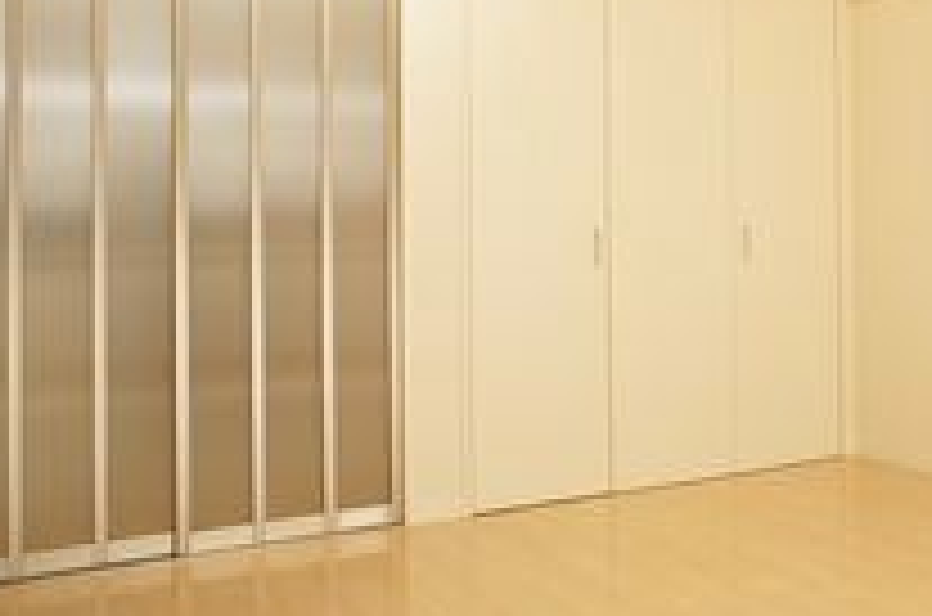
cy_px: 193
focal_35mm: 58
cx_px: 819
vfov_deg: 23.1
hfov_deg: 33.0
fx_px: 1498
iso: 800
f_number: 5.6
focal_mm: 16
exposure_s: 1/100
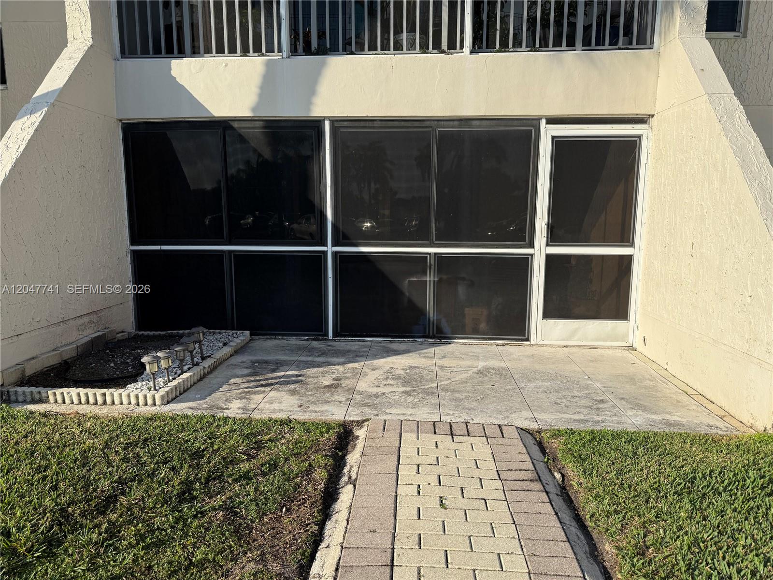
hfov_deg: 71.6
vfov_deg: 56.8
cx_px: 386
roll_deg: +0.1
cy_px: 290
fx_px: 536
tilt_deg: -8.1
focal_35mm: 24
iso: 80
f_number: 1.78
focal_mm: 6.76
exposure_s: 1/4167
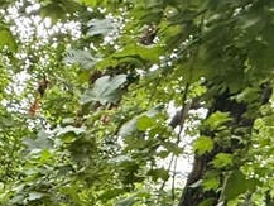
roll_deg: -7.2
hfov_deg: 25.5
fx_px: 523
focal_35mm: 66
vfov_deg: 16.1
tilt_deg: -26.7
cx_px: -76
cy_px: 433
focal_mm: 2.22
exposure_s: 1/60
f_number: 2.2
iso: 320
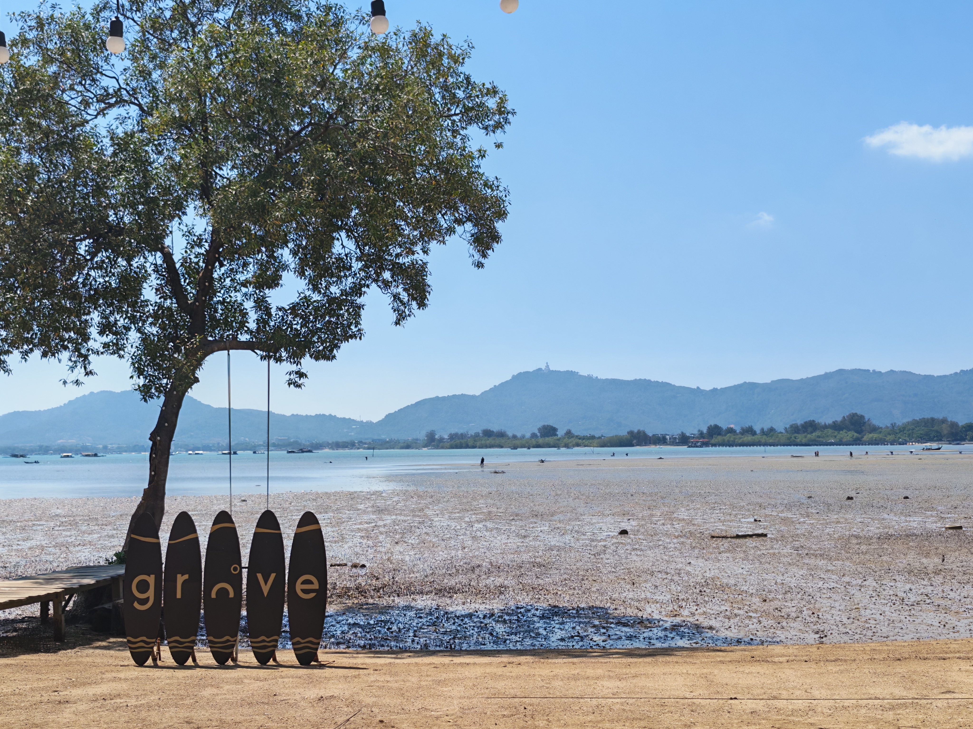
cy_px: 364
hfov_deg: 37.5
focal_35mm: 51
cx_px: 486
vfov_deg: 28.6
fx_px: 1434
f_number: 1.6
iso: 50
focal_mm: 5.4
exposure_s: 1/3200
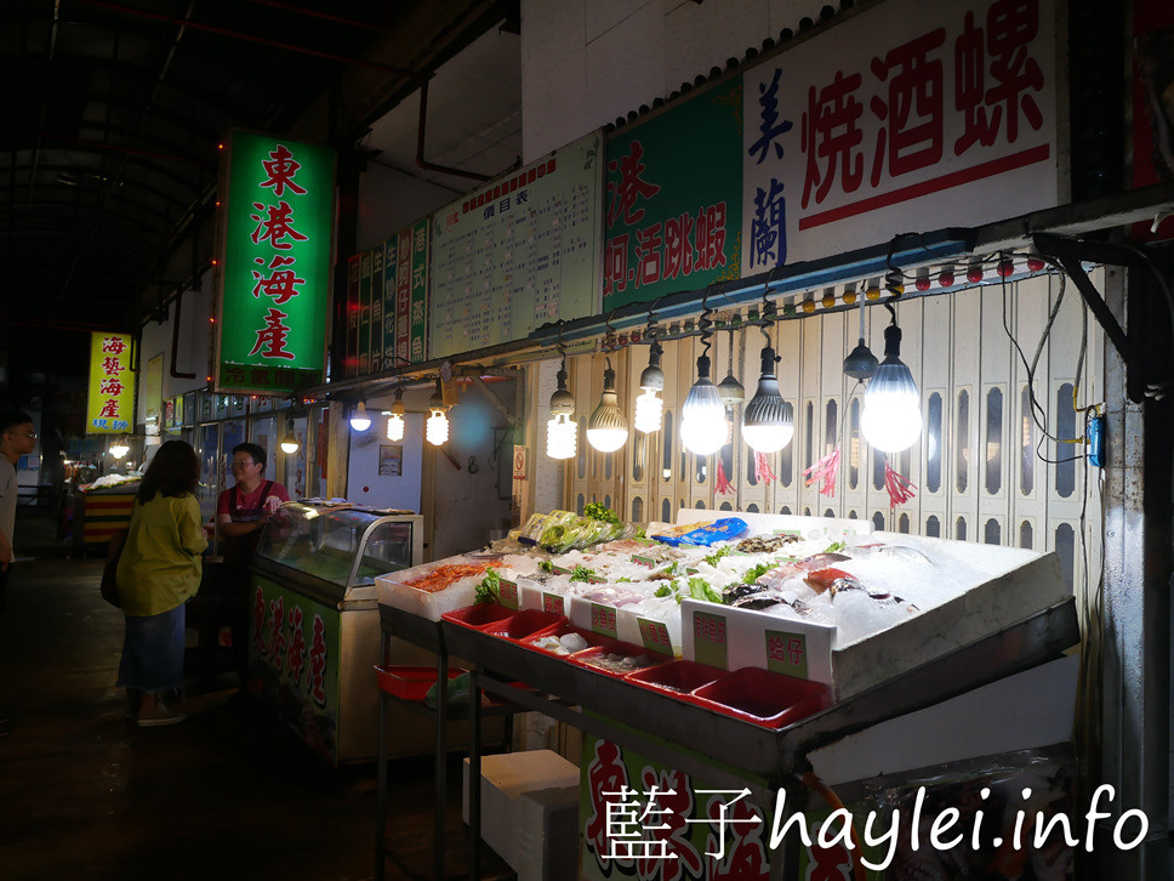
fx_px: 1051
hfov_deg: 58.3
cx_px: 594
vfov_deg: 45.4
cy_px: 430
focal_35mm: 31
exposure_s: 1/320
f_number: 2.8
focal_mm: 15
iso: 200
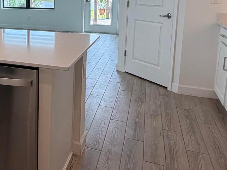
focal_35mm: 44
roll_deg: +1.3
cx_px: -2
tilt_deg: -9.1
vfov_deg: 31.9
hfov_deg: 38.0
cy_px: 31
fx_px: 289
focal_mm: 2.22
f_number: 2.2
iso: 64
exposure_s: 1/120
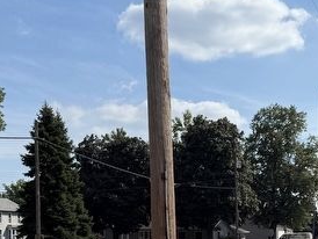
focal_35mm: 70
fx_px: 644
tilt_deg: -1.1
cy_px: 248
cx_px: 258
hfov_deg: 27.2
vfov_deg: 20.3
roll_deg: +0.3
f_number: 1.78
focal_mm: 6.76
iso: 80
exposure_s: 1/5714
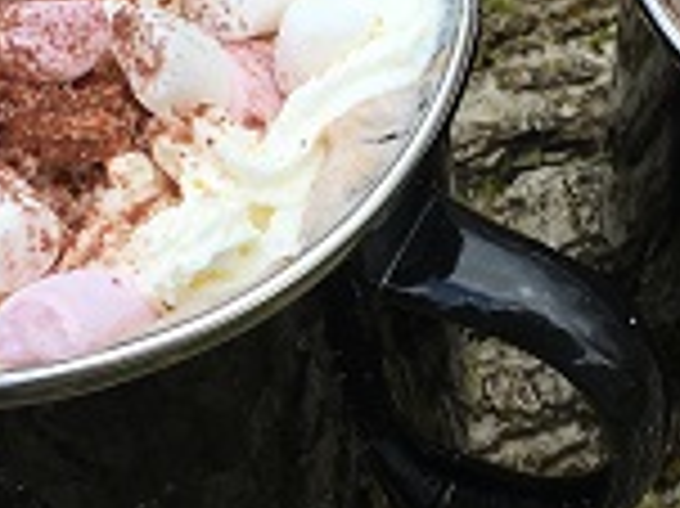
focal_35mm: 115
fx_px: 2257
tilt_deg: -52.6
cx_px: 437
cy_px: 175
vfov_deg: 12.8
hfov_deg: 17.1
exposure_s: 1/394
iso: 25
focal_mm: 4.15
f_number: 2.2
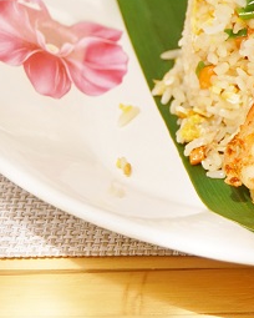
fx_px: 2039
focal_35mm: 217
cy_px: 51
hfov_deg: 7.0
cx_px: 388
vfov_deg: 8.9
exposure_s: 1/320
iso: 640
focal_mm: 55
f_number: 5.6
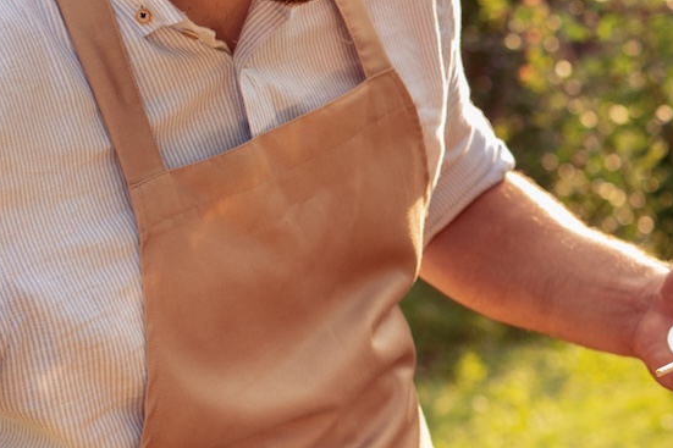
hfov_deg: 15.4
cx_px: 853
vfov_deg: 10.8
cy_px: 226
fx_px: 2373
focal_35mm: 127
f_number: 3.5
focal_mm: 35
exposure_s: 1/160
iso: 64
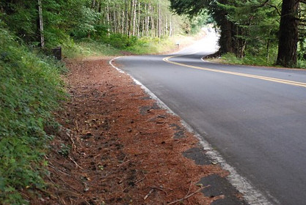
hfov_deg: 31.0
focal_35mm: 65
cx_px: 183
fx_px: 551
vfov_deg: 21.1
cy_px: 75
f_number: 4.2
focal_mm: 31
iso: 1600
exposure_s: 1/200
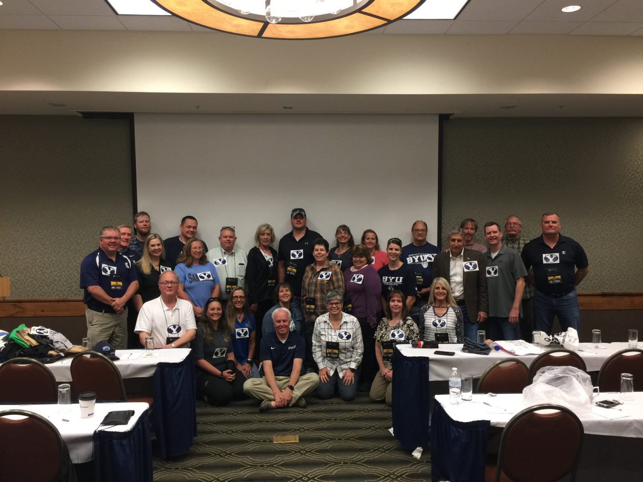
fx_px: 539
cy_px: 241
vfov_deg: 48.2
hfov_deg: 61.7
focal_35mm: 29
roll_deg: -0.4
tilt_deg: -0.4
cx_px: 322
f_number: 2.2
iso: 50
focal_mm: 4.15
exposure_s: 1/15
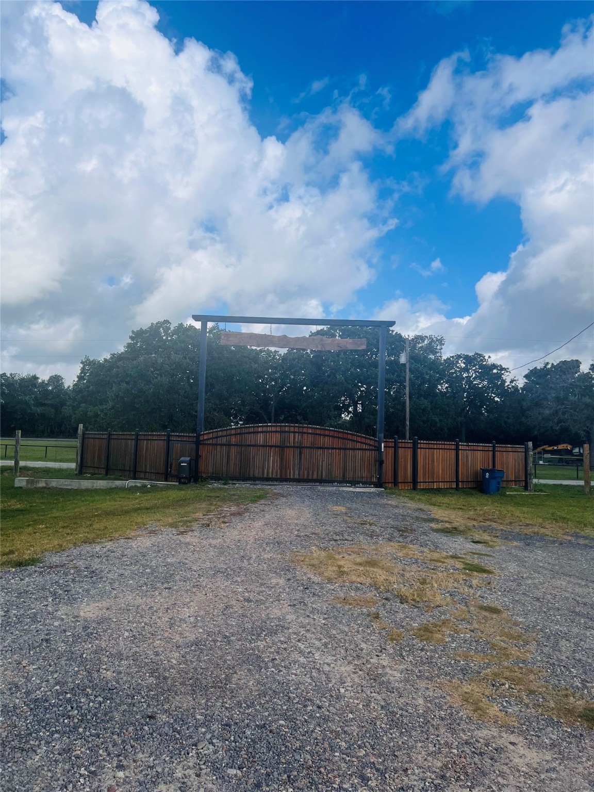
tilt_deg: +4.9
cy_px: 396
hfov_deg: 53.1
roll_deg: -2.2
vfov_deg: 67.3
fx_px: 595
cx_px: 297
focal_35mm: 26
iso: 50
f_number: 1.5
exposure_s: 1/4831
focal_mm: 5.7
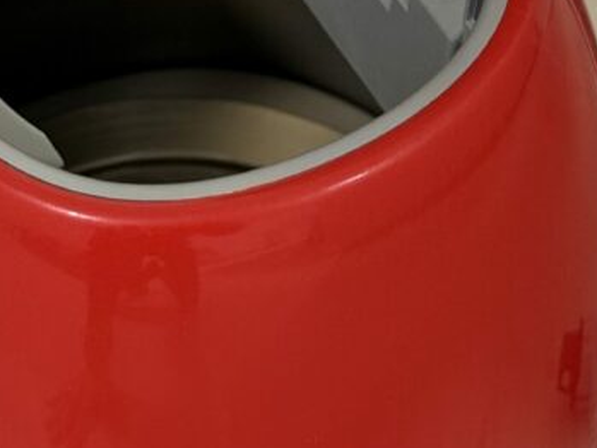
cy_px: 82
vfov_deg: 13.4
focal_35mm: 110
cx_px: 233
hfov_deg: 17.9
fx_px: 1898
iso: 200
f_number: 1.78
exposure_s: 1/33
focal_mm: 6.76
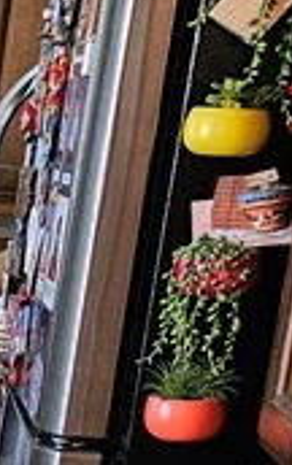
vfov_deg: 14.2
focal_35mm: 145
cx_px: -911
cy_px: 454
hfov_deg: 6.8
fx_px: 1840
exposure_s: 1/120
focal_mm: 5.4
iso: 800
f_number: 1.8
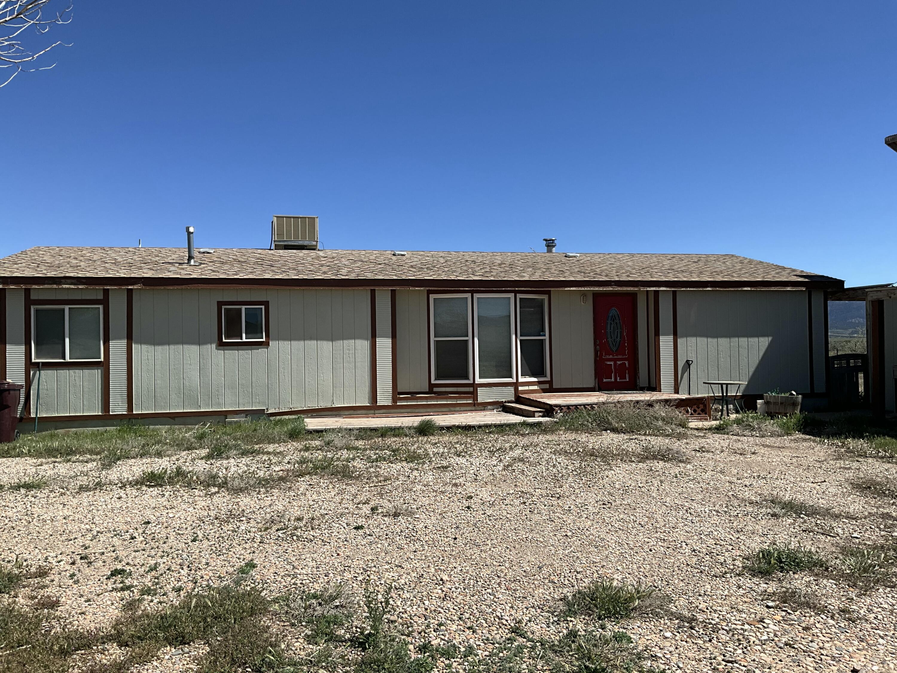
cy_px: 336
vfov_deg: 48.2
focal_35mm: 29
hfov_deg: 61.7
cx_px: 448
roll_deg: +1.2
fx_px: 751
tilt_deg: +1.5
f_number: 1.8
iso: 25
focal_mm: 3
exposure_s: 1/2538
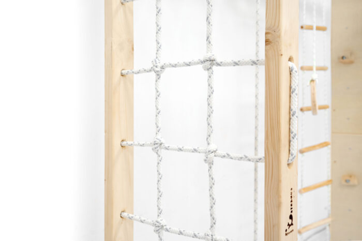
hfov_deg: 50.7
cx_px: 181
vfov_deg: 35.0
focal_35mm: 38
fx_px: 382
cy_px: 120
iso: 1600
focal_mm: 38
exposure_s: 1/125
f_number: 4.5
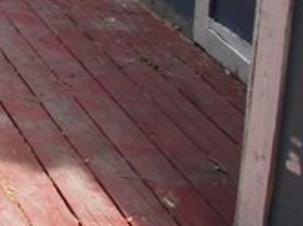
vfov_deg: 10.5
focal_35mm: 139
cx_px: -164
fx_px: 1215
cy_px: -22
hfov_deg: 13.3
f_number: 2.8
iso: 50
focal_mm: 6
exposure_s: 1/160
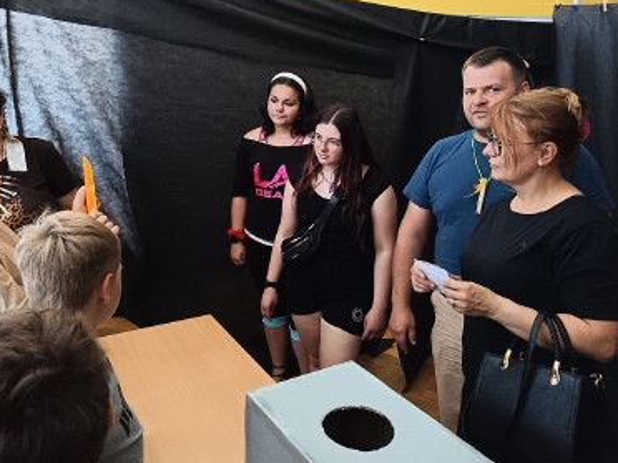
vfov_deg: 45.2
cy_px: 181
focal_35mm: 31
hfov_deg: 58.3
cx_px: 287
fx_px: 553
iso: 2883
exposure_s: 1/50
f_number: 1.75
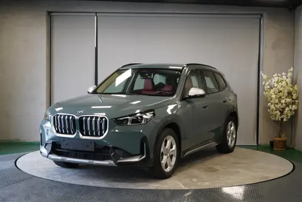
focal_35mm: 55
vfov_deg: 24.6
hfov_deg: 36.2
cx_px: 151
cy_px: 101
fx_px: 461
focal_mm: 55
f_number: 5
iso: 2000
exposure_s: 1/160
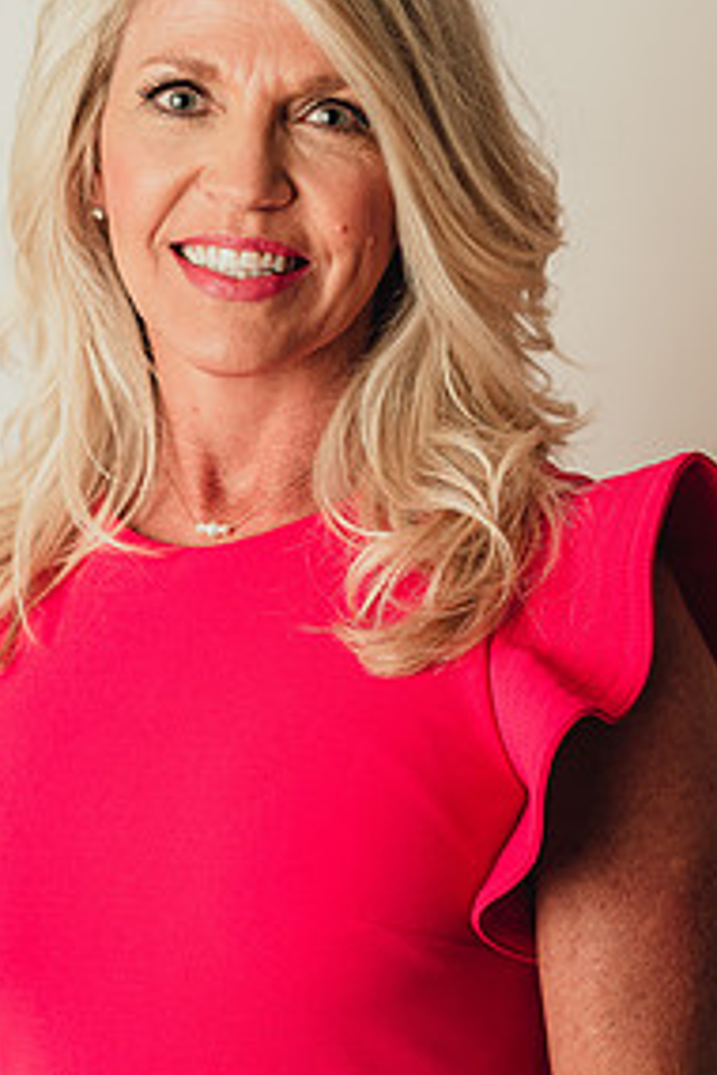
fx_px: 4003
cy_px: 381
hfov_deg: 10.2
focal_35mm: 134
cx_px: 279
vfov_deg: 15.3
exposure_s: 1/160
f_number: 2.8
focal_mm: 85
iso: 160
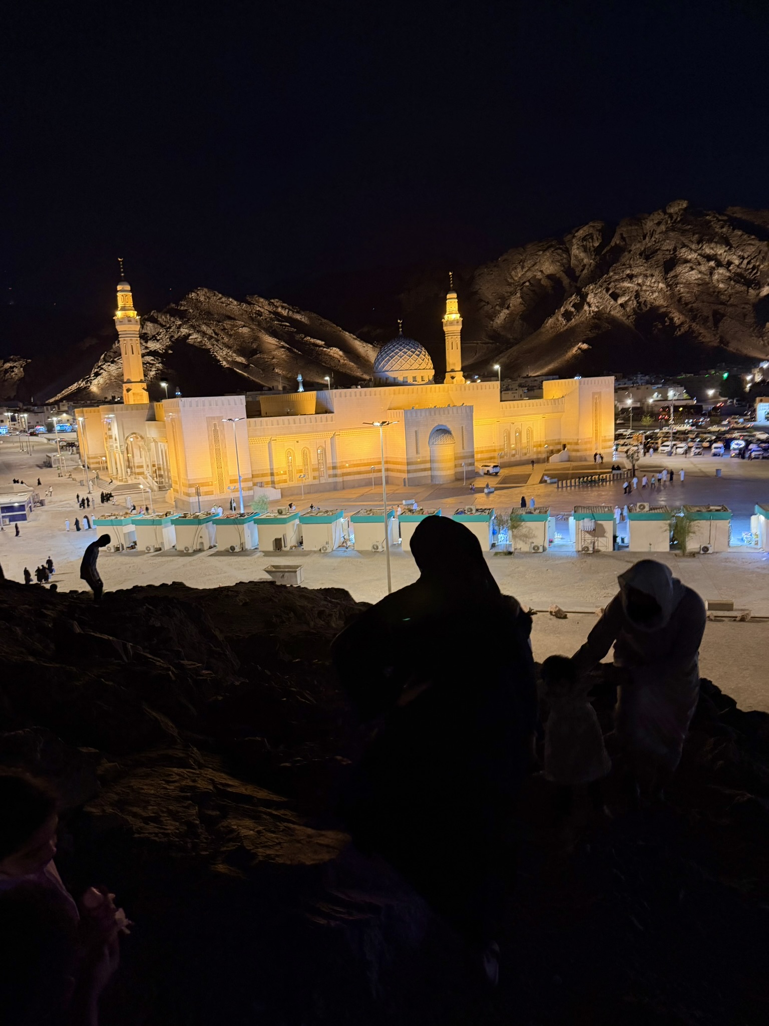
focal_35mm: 24
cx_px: 384
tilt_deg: -9.6
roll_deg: +4.1
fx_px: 711
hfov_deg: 56.8
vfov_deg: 71.6
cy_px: 513
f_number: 1.78
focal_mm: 6.76
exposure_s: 1/40
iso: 640
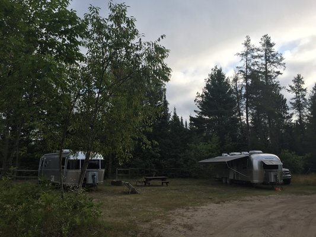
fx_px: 265
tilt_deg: +10.2
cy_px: 118
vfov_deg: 48.2
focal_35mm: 29
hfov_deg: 61.6
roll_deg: -0.8
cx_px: 158
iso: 32
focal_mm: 4.15
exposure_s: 1/1721
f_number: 2.2
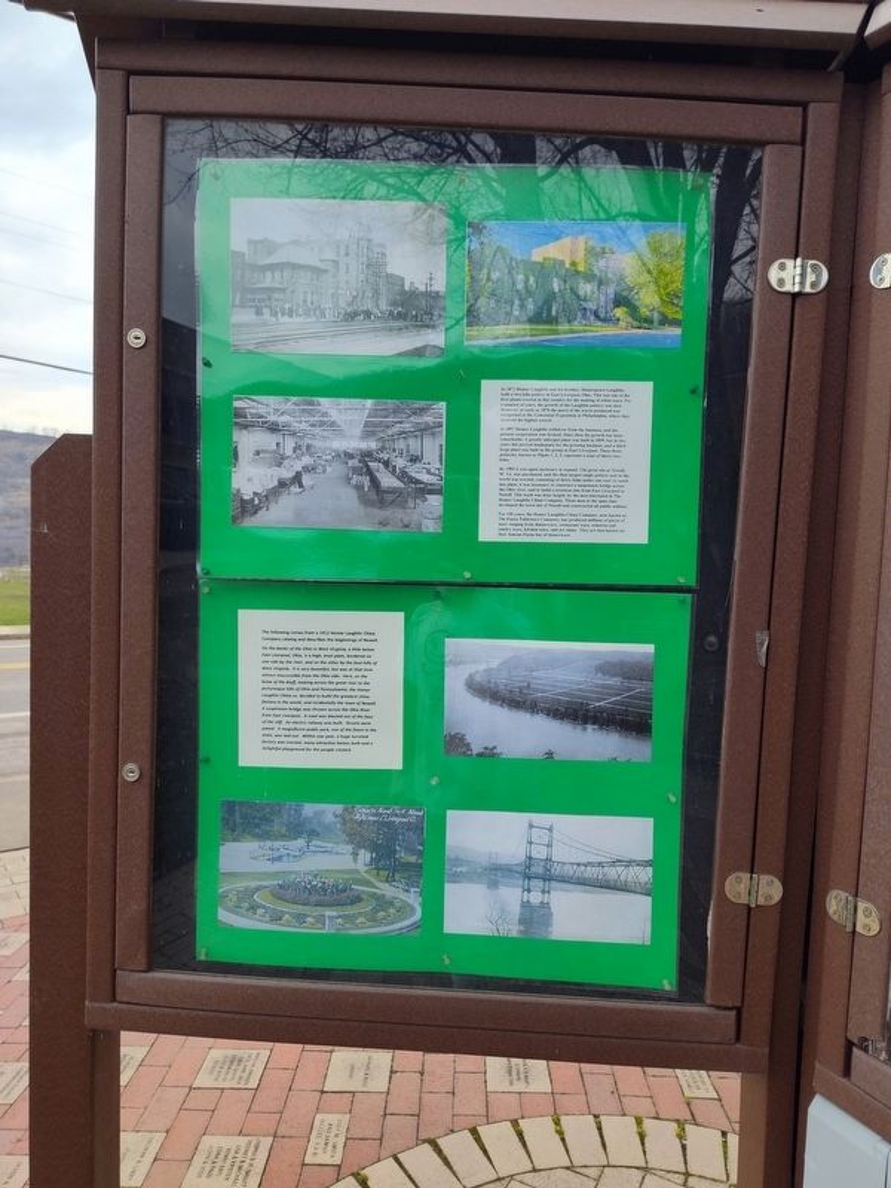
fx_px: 789
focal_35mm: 23
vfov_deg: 73.9
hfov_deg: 58.9
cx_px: 446
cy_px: 594
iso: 100
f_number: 1.8
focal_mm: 5.56
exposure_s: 1/393
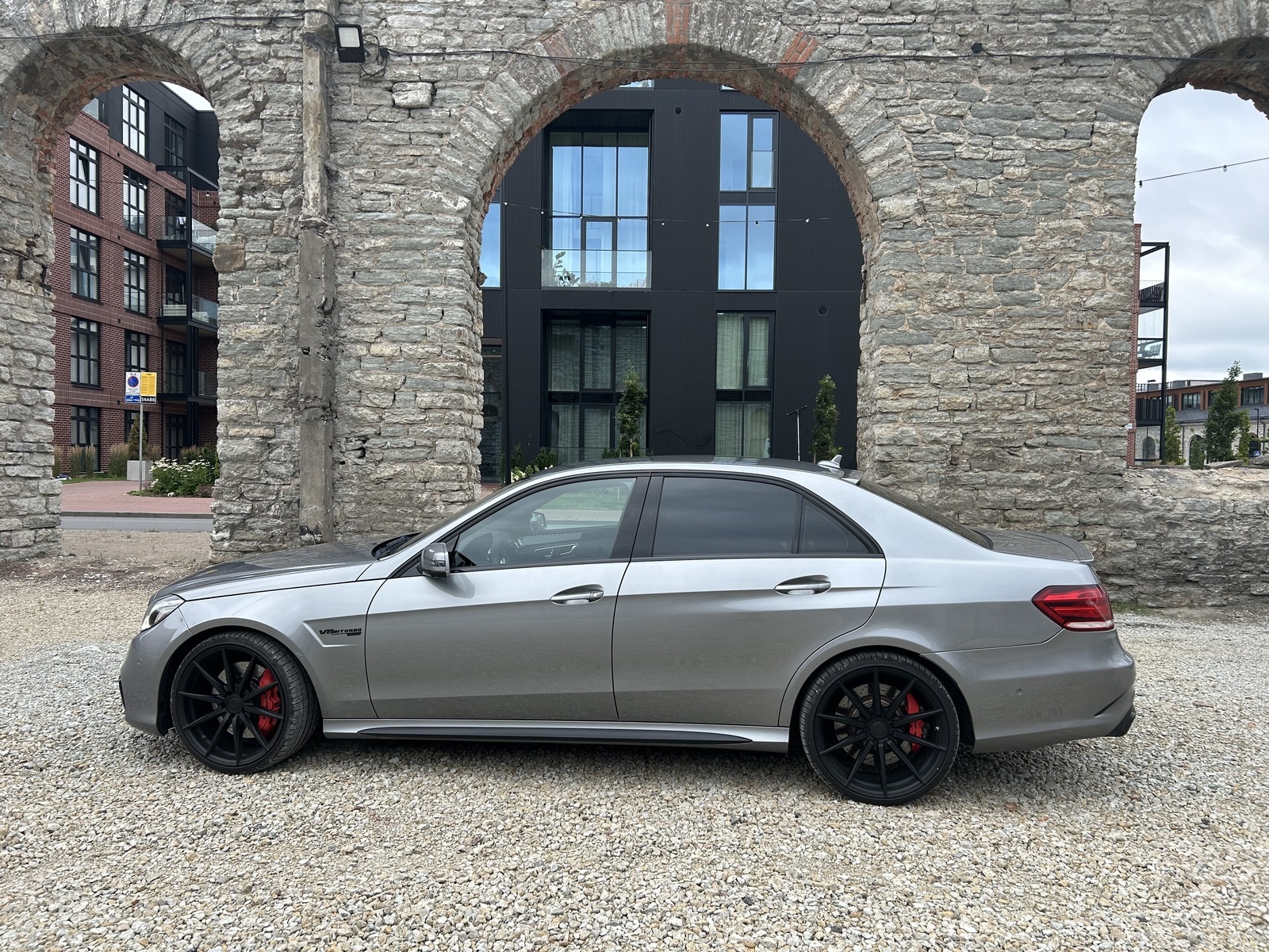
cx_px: 634
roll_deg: -0.7
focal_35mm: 26
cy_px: 476
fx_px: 953
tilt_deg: -1.8
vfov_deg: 53.1
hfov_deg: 67.3
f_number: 1.5
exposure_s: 1/1112
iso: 50
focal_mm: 5.7
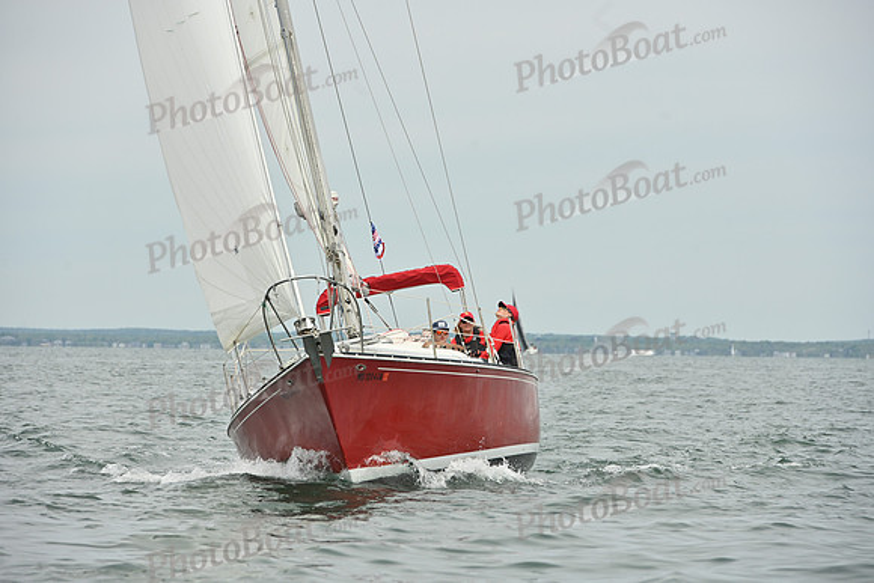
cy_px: 292
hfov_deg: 10.3
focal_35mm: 200
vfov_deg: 6.9
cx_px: 437
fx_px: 4856
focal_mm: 200
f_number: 8
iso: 320
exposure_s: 1/2000
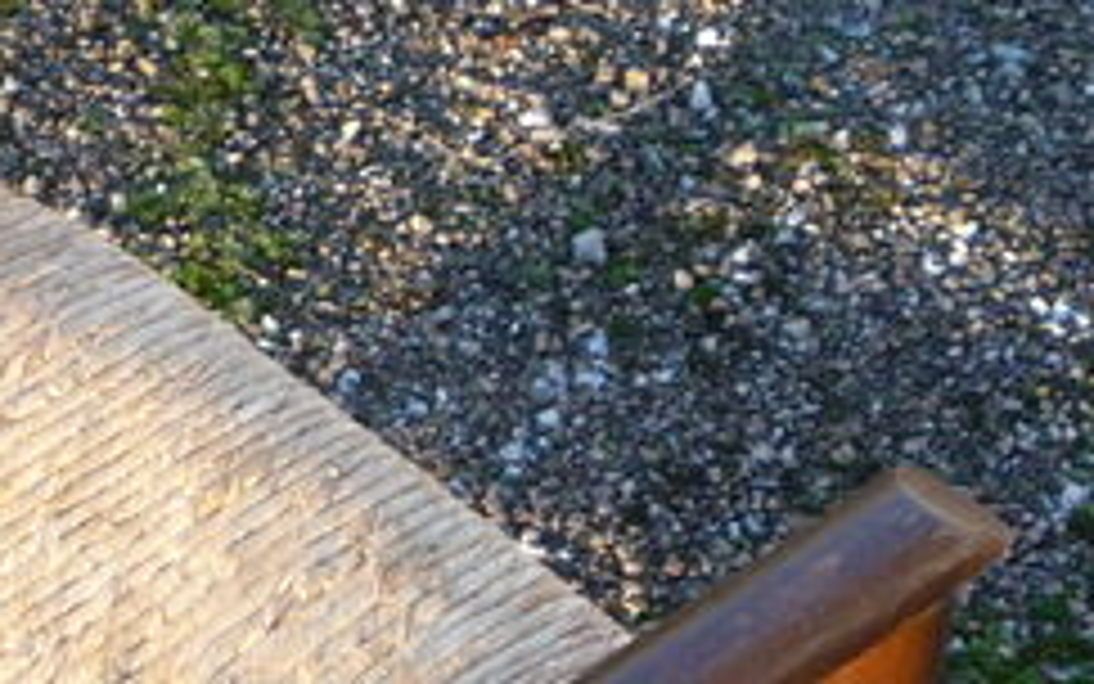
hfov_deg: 15.9
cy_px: 608
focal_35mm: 131
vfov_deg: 10.0
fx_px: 3907
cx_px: 338
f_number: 3.3
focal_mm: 5.2
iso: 100
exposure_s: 1/100
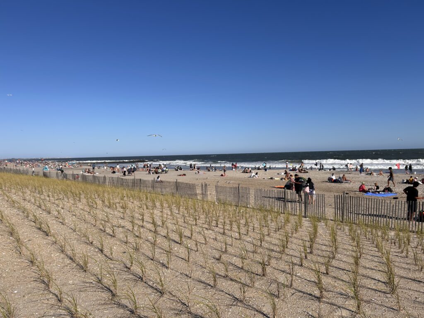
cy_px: 159
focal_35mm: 26
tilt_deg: -2.1
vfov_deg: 53.1
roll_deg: +1.5
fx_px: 318
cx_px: 212
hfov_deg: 67.3
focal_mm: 5.7
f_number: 1.5
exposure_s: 1/6579
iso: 50
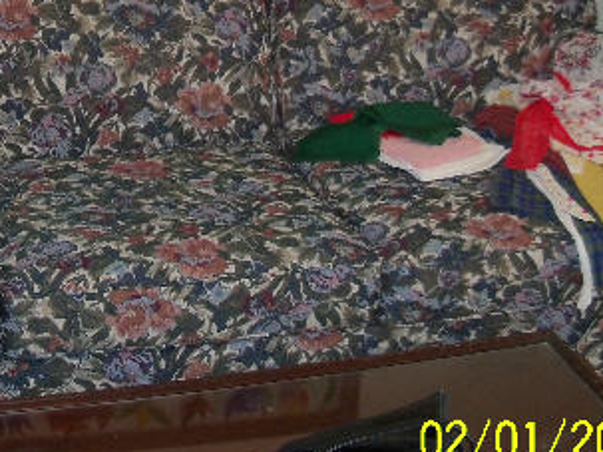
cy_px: 82
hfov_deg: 25.8
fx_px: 1289
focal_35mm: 74
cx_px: 101
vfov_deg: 19.7
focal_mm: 6.2
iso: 200
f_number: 3.5
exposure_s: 1/30
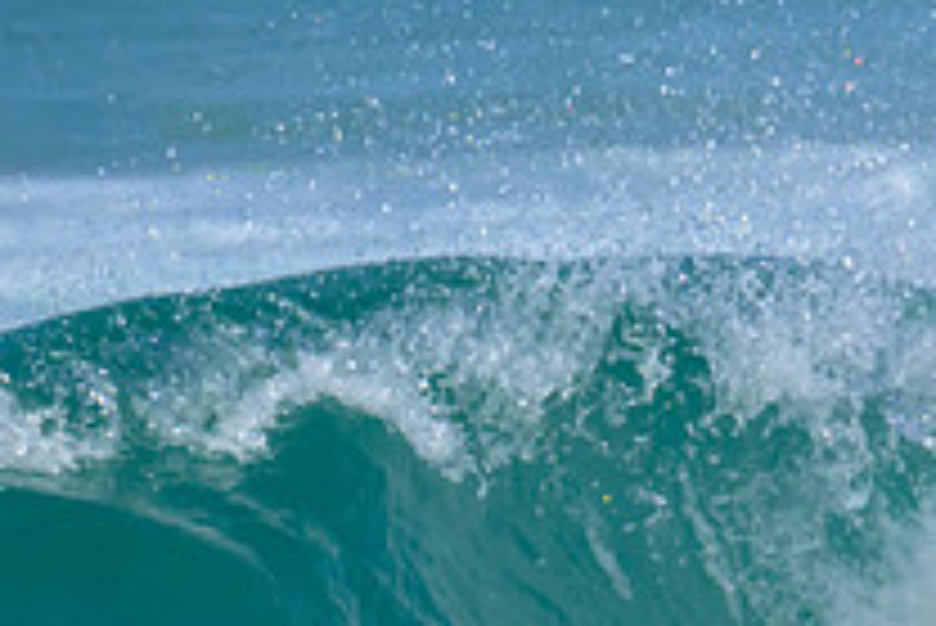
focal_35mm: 3029
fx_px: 78806
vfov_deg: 0.5
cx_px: 1116
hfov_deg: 0.7
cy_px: 546
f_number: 16
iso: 1250
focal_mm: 800
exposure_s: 1/2000
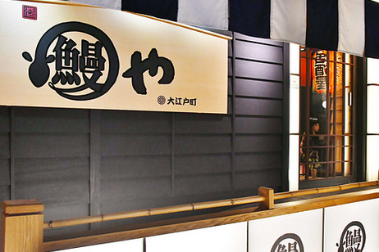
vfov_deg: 34.2
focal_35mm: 39
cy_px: 133
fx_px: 411
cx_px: 234
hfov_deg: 49.1
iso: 1600
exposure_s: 1/80
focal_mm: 20
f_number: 5.6
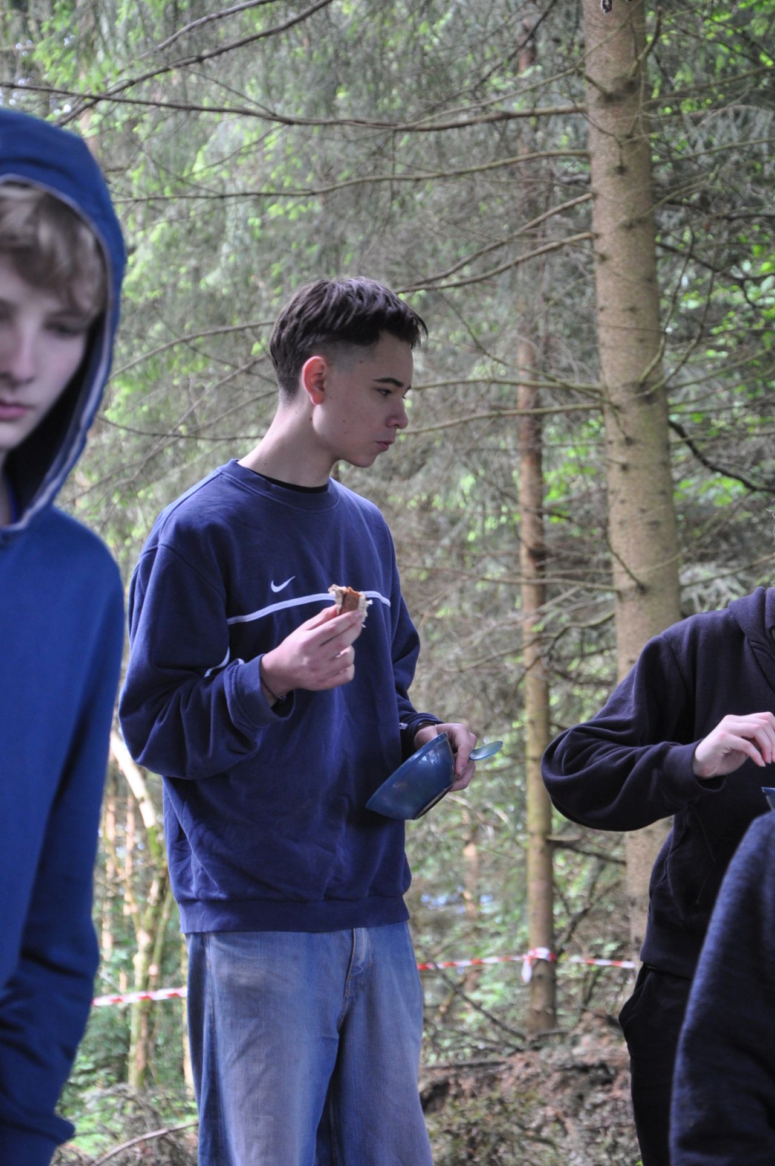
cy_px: 583
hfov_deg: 13.8
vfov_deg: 20.6
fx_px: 3205
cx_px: 388
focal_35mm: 99
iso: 720
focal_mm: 66
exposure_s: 1/60
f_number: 5.3
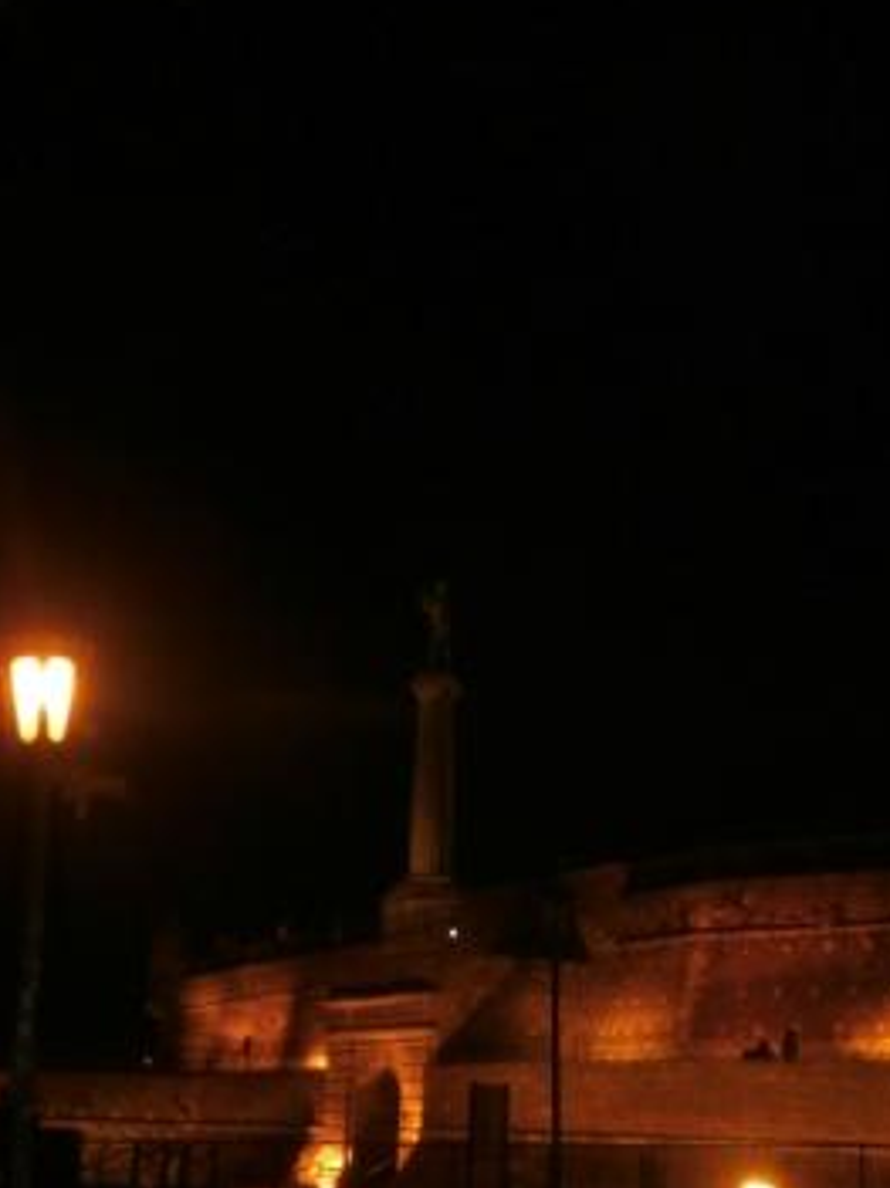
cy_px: 711
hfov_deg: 24.4
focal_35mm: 60
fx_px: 2058
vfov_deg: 32.1
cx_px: 504
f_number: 4.2
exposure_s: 1/40
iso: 250
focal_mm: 8.29
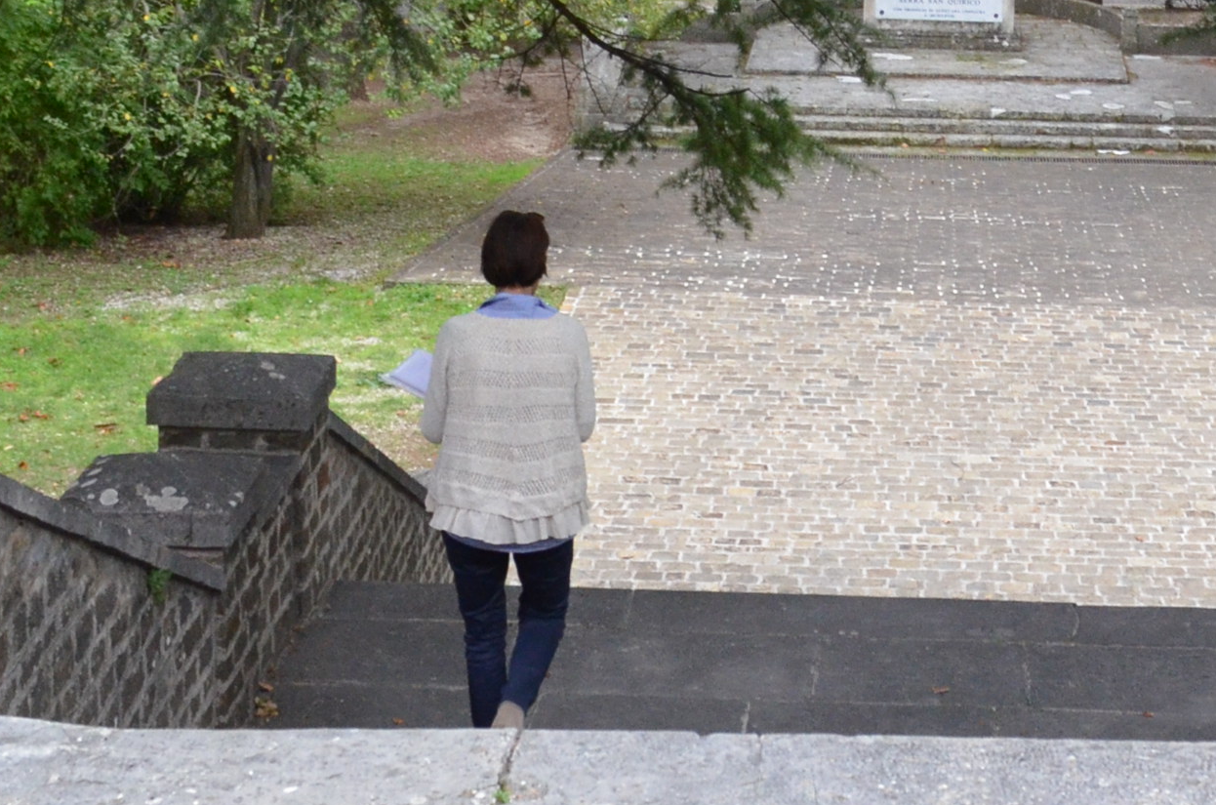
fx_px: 3000
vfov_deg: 14.9
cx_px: 947
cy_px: -87
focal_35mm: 89
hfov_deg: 22.6
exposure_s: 1/125
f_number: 5.6
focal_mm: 20
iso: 1600
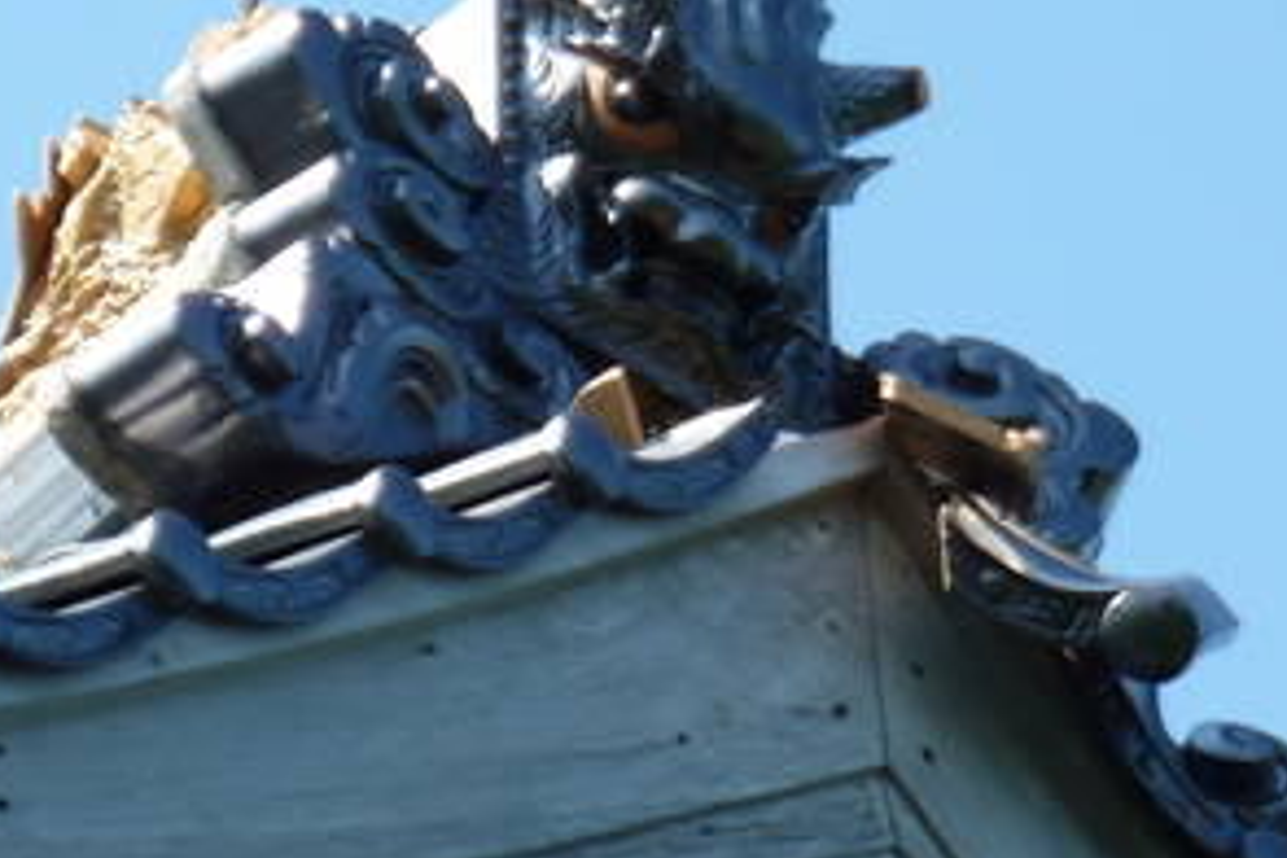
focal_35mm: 468
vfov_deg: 2.9
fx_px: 16730
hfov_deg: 4.4
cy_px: 326
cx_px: 569
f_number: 4.6
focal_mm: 34.4
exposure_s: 1/200
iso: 80
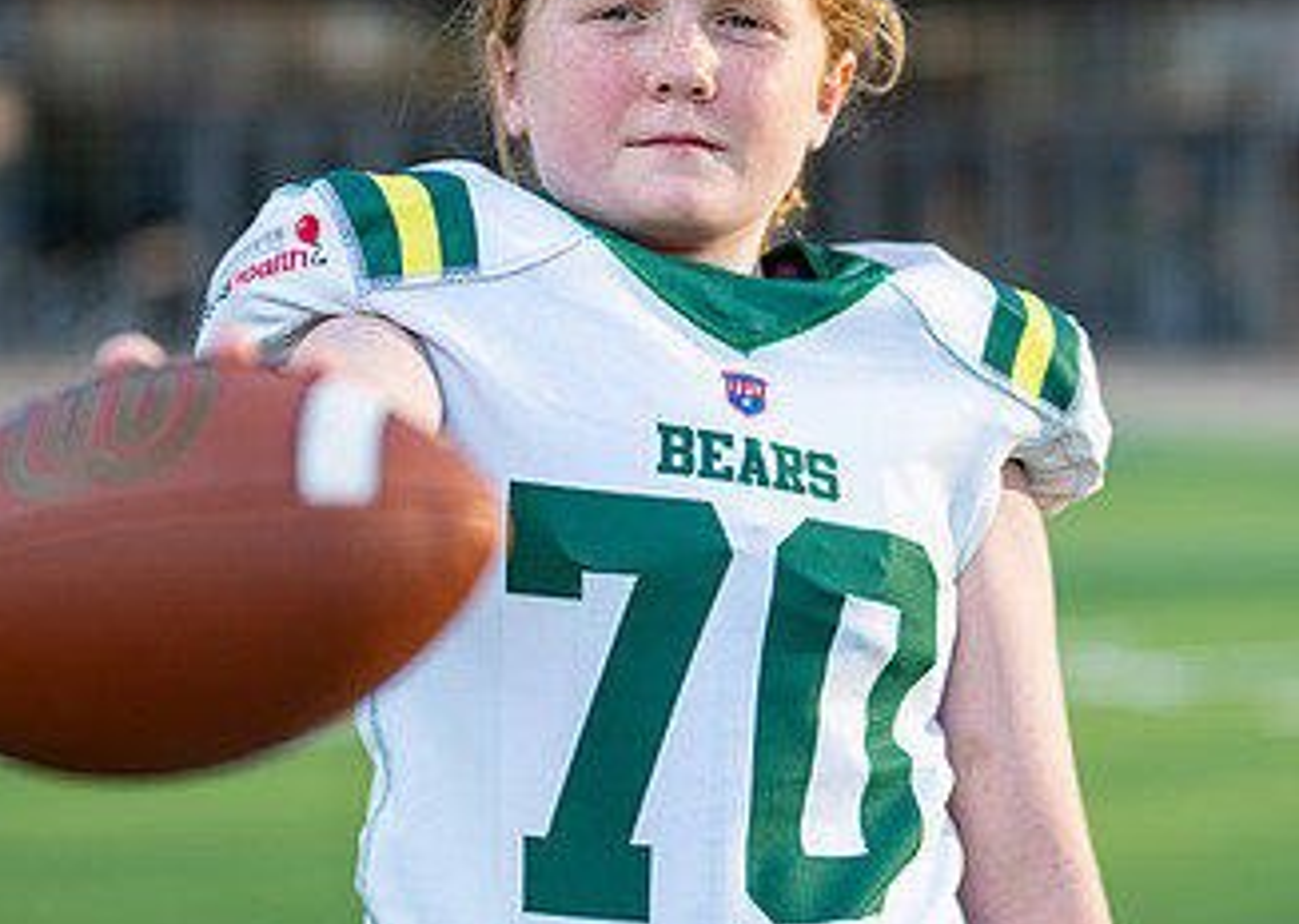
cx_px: 745
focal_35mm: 119
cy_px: 401
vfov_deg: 12.0
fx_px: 4385
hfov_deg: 16.8
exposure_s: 1/2500
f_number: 1.2
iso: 100
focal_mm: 50
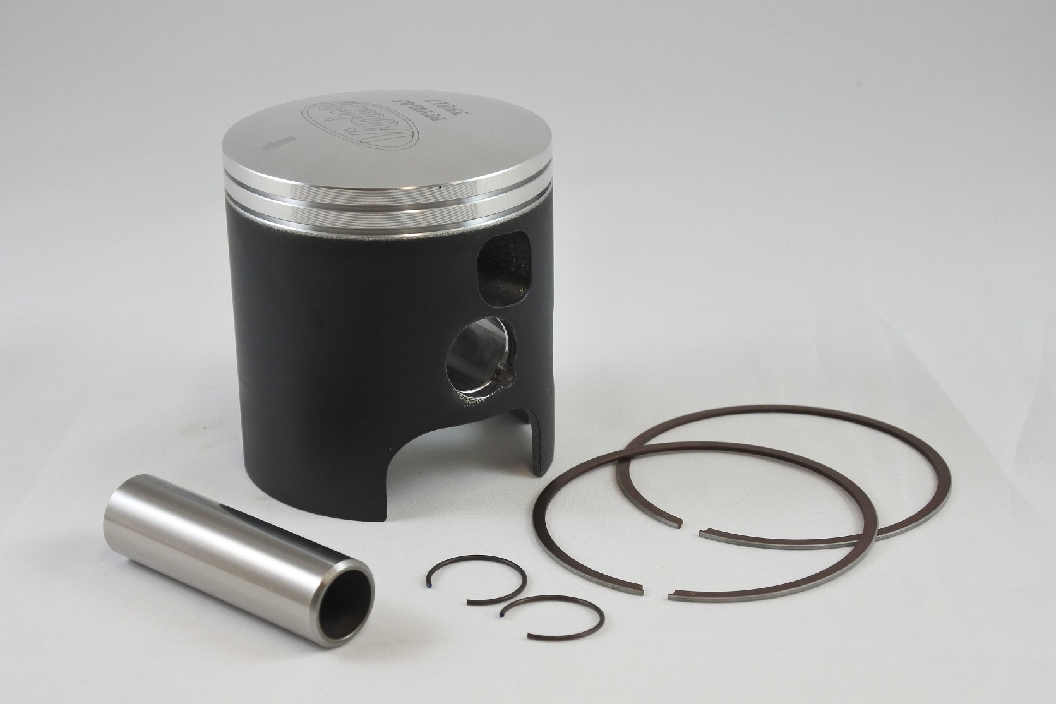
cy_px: 352
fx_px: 1613
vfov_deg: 24.6
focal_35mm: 55
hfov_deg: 36.2
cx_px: 528
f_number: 4.8
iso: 400
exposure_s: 1/125
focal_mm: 20.6
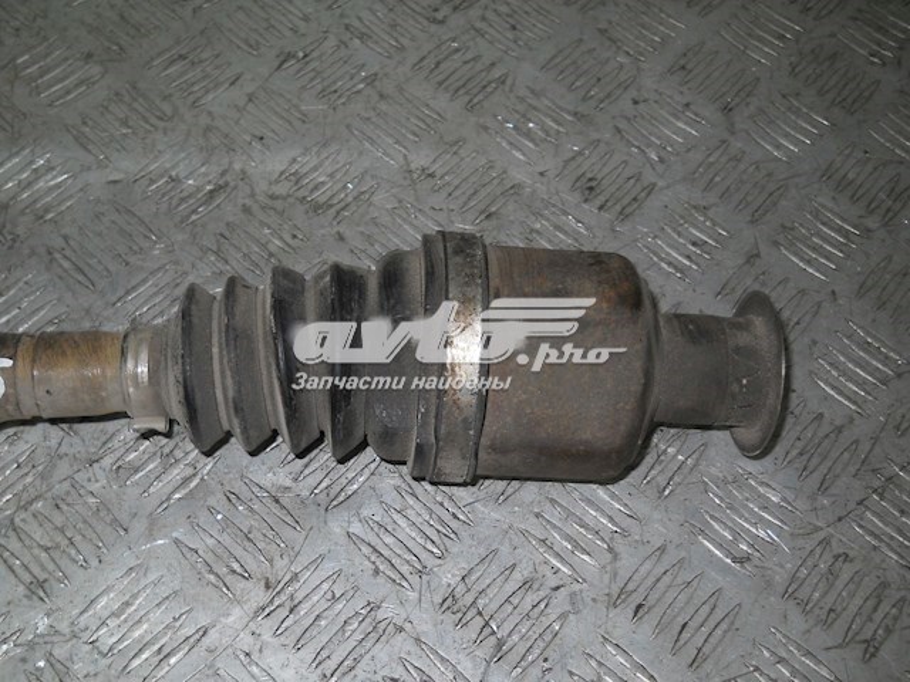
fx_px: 1078
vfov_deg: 35.1
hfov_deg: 45.8
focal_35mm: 41
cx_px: 455
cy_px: 341
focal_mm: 6.72
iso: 80
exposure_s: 1/30
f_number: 5.5
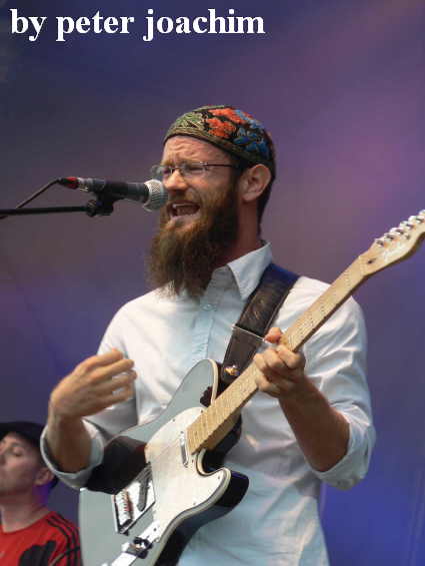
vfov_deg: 8.7
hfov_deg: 6.5
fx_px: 3717
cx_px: 212
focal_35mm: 227
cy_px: 283
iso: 64
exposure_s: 1/80
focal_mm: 38.9
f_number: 3.3
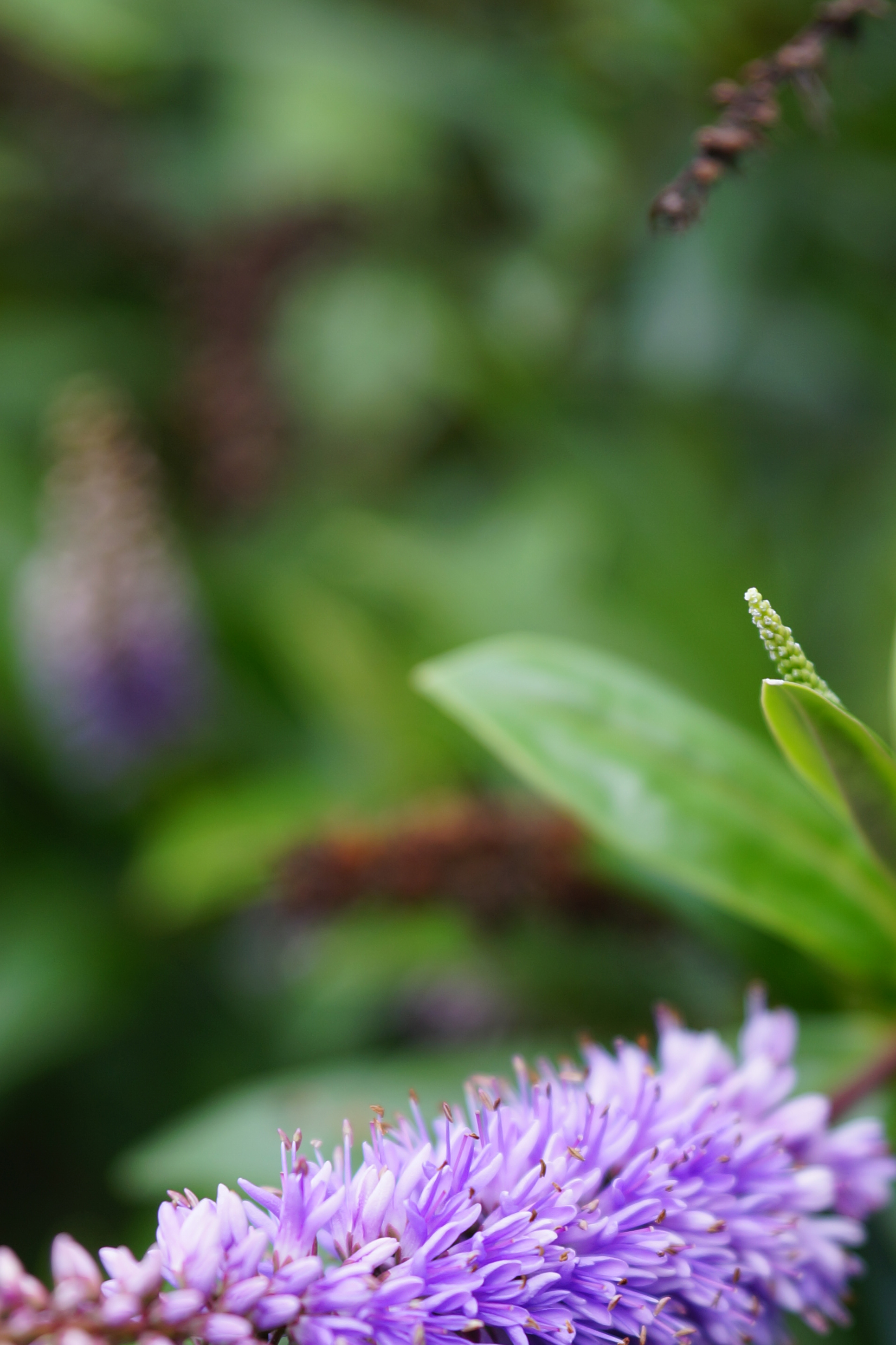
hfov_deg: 9.4
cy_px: 1092
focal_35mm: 145
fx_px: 5414
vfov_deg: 14.1
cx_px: 676
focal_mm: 70
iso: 100
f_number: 3.2
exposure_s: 1/160
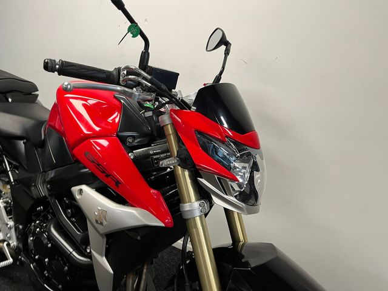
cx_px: 194
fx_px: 291
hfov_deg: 67.3
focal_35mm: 26
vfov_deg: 53.1
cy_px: 146
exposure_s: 1/50
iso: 80
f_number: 1.6
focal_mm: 5.1
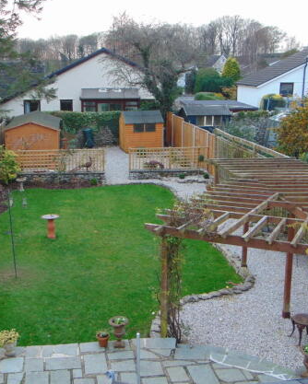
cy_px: 195
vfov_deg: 41.1
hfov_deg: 33.3
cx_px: 114
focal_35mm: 45
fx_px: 512
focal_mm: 5.8
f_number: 3.2
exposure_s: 1/30
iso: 100
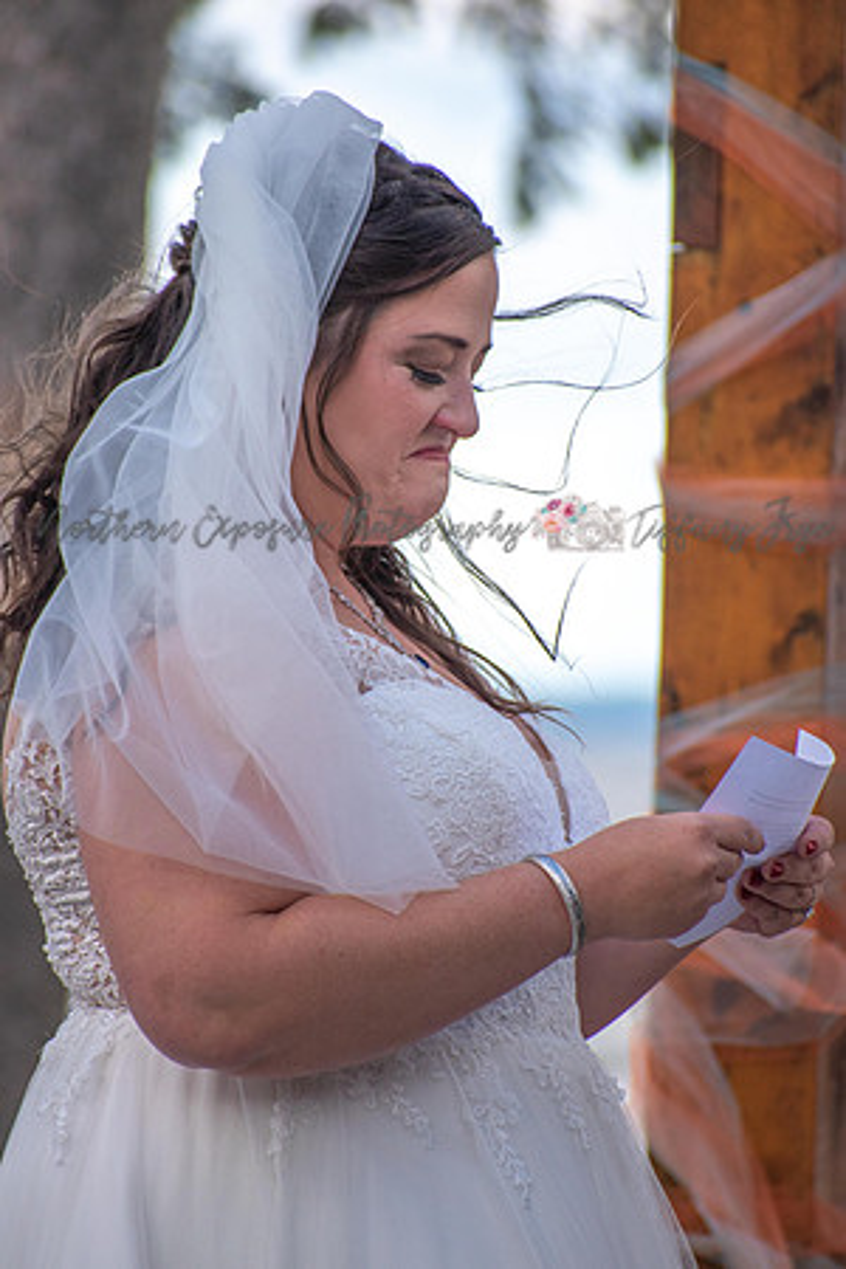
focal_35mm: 450
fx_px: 15861
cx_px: 423
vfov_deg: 4.6
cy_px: 634
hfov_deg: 3.1
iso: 400
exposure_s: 1/1000
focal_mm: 300
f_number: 6.3
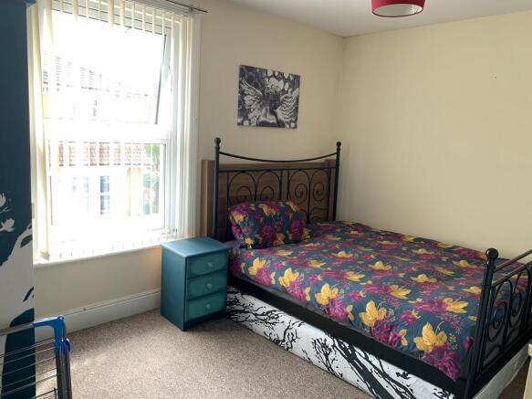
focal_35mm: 26
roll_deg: -3.0
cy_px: 200
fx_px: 400
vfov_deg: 53.0
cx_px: 266
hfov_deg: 67.3
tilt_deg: -10.2
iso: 100
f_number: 1.8
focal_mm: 4.25
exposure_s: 1/70
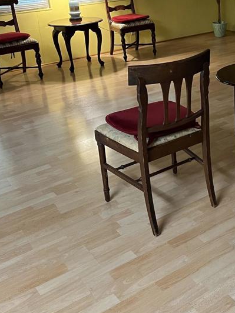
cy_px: 71
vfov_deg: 37.1
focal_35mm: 50
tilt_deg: -15.3
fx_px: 453
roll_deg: +2.9
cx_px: 210
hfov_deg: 28.1
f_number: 1.6
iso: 500
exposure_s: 1/60
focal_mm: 5.1
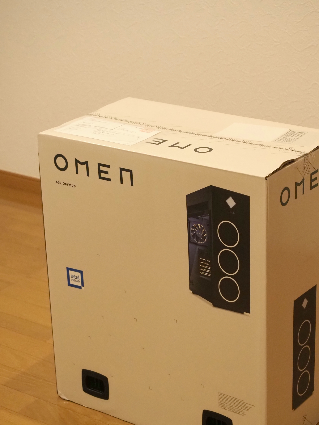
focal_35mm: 92
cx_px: 181
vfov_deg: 21.3
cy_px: 242
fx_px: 1130
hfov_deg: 16.1
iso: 2500
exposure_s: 1/80
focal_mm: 40
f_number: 4
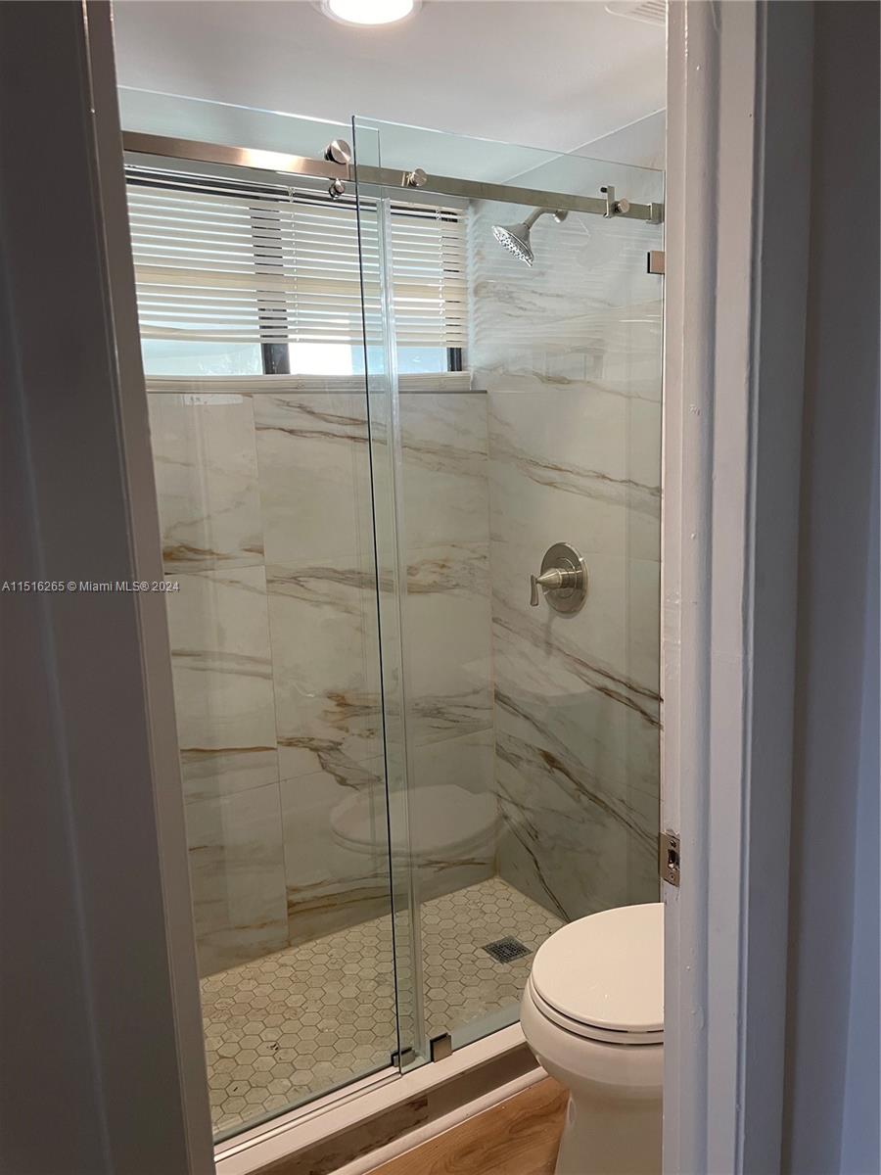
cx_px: 440
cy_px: 588
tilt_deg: -8.6
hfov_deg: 53.1
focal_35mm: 26
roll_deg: +1.7
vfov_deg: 67.3
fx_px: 882
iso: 80
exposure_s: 1/63
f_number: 1.6
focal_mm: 4.2
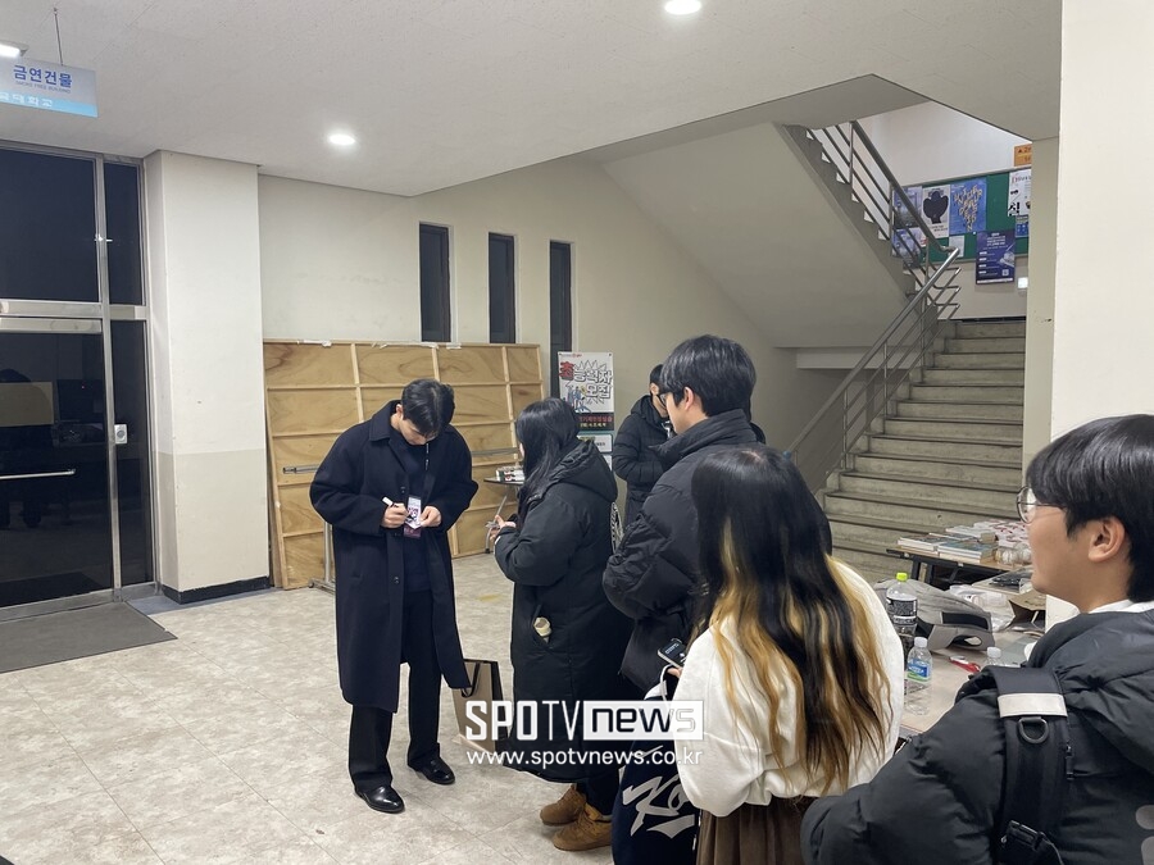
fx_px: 867
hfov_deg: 67.3
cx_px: 577
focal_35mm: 26
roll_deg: +0.7
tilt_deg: -4.3
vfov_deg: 53.1
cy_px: 432
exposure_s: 1/60
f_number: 1.6
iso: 200
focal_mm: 4.2
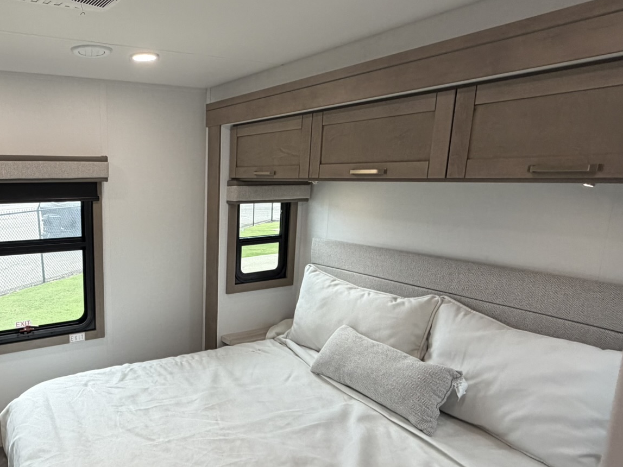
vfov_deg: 54.7
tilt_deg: -10.9
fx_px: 450
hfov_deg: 65.0
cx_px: 152
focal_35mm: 25
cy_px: 263
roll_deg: +1.2
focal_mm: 2.22
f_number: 2.2
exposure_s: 1/121
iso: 160
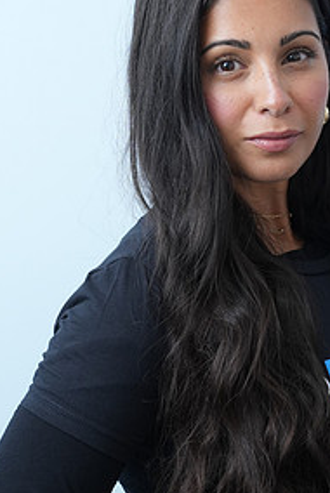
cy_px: 365
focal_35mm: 155
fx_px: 2126
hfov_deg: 8.9
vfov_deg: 13.2
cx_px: 244
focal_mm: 76
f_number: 4
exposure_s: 1/250
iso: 640
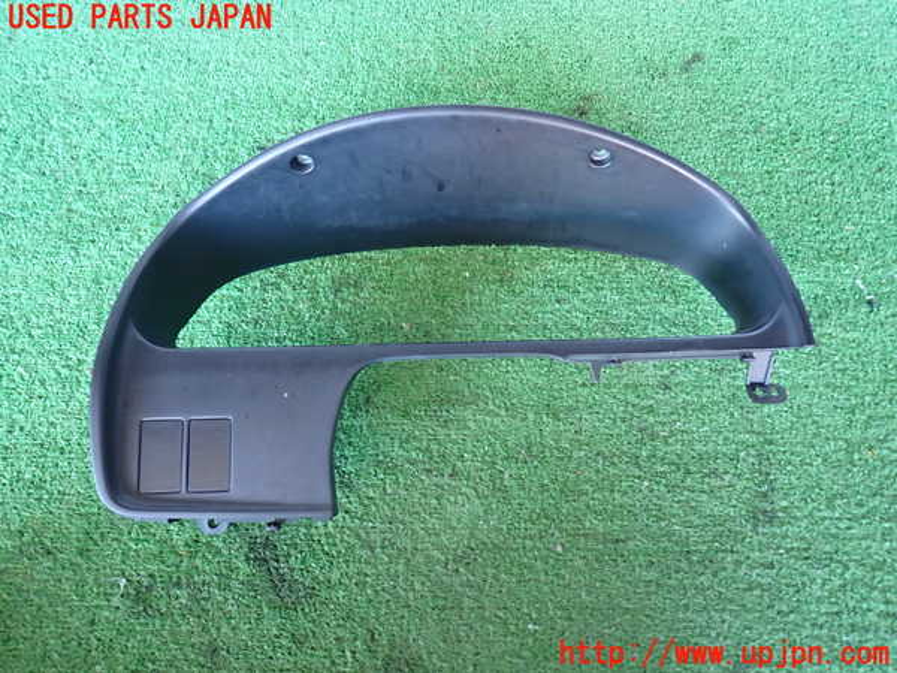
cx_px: 448
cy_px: 336
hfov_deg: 69.4
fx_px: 648
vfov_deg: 54.9
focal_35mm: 25
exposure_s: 1/30
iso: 400
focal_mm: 4.5
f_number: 2
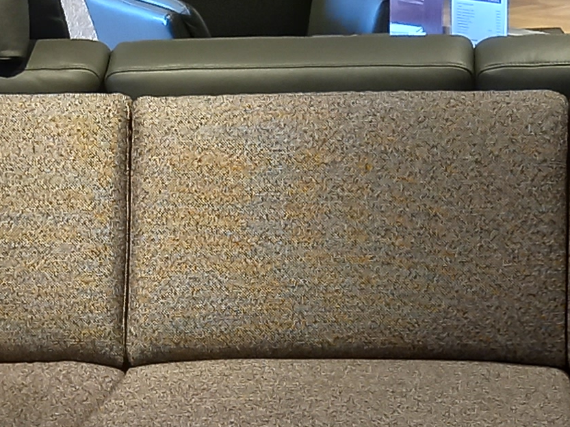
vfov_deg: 12.2
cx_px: 282
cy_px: 460
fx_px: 1976
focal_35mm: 120
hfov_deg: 16.4
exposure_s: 1/33
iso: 200
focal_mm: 4.6
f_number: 2
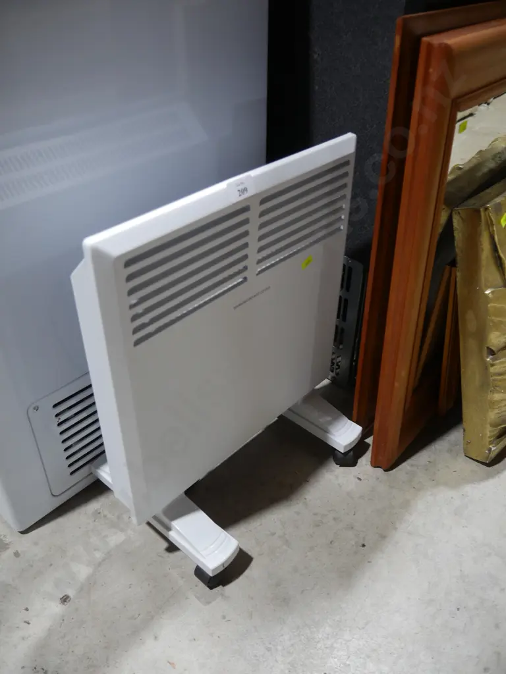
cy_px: 337
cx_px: 253
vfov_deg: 60.0
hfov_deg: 46.8
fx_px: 585
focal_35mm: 30
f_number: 3.6
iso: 250
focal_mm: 15
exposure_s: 1/60
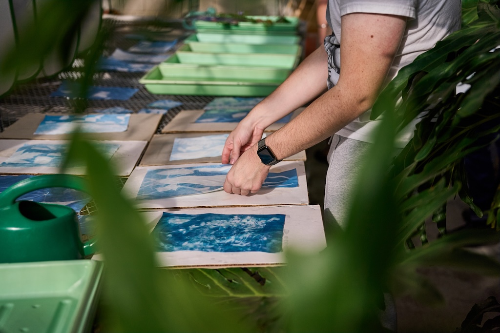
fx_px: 707
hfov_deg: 38.9
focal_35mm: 51
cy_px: 166
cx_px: 250
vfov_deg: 26.5
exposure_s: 1/12800
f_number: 2.8
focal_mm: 50.9
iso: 400
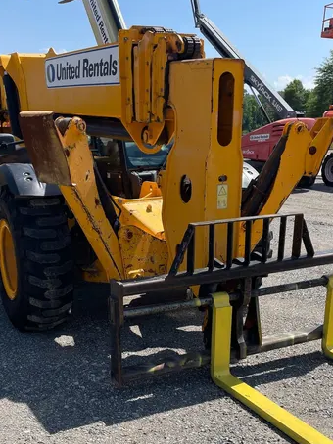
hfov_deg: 34.3
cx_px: 148
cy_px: 313
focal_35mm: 42
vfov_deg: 43.8
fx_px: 539
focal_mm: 4.2
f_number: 1.6
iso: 32
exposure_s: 1/2817
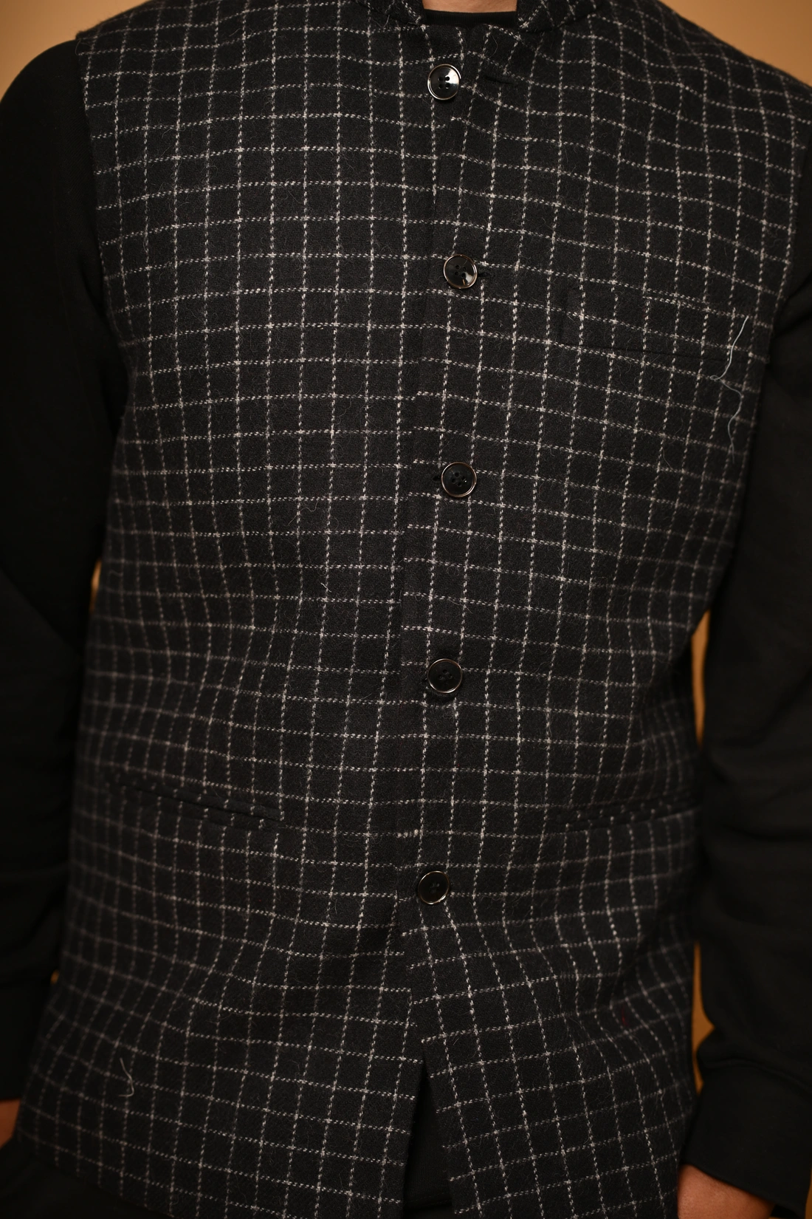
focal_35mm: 50
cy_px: 610
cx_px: 406
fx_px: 1692
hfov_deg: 27.0
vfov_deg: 39.6
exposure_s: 1/1250
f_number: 2.2
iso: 200
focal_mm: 50
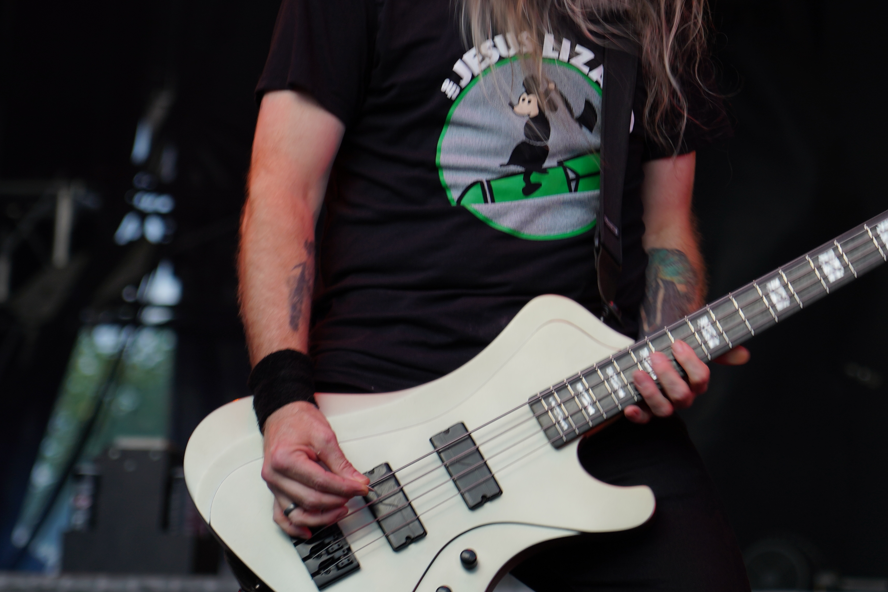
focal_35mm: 183
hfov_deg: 11.2
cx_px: 513
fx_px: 4513
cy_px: 179
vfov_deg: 7.5
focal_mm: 105
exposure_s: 1/125
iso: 125
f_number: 4
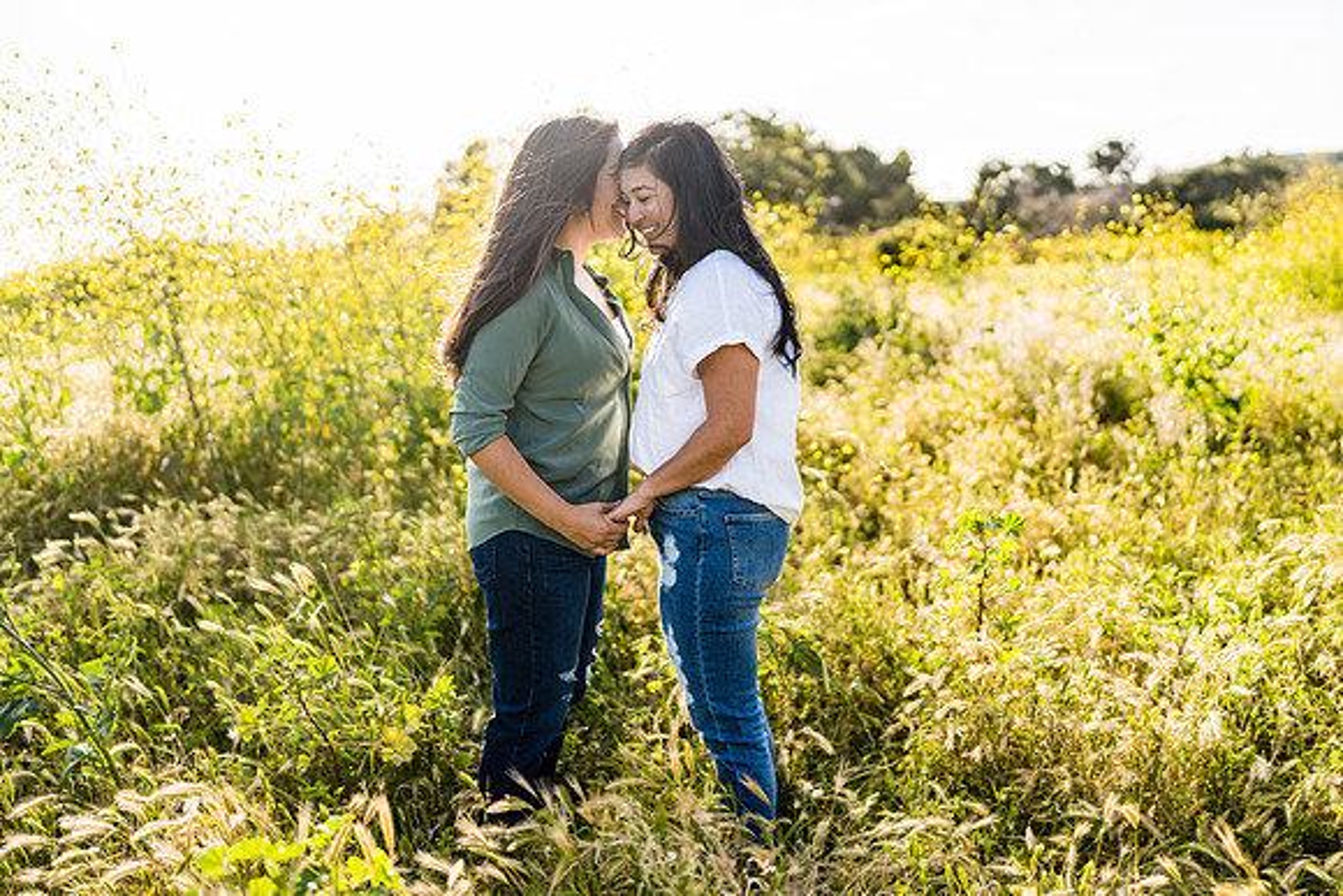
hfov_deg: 54.4
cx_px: 672
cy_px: 448
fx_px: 1306
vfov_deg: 37.9
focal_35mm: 35
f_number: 1.4
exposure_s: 1/3200
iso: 100
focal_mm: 35
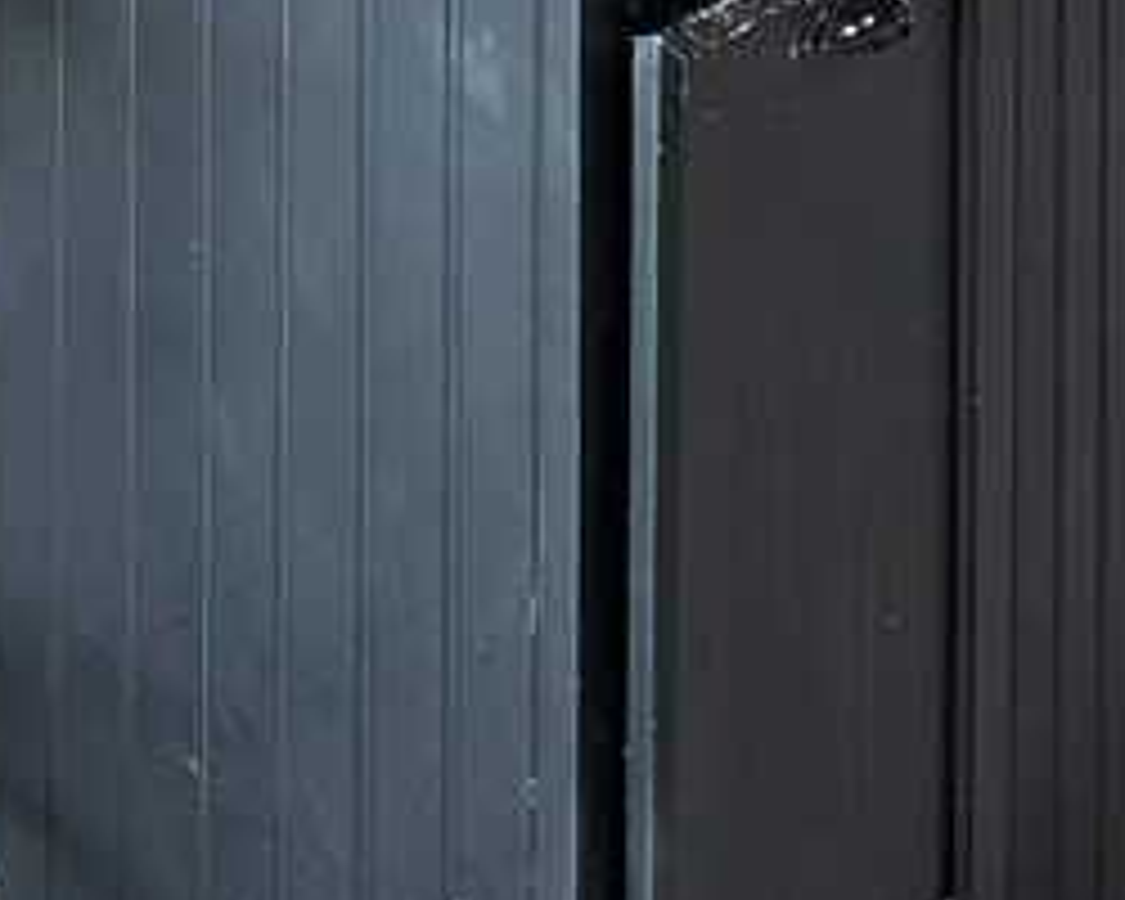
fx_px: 2997
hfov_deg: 20.5
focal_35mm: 90
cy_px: -1440
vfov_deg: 12.3
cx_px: -27
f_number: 9
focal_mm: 12
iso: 640
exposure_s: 1/1.67
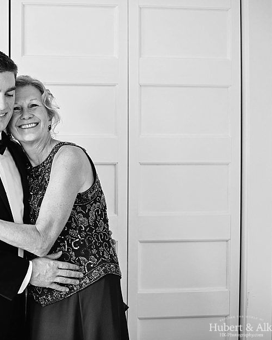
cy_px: 171
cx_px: 24
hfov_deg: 21.1
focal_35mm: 71
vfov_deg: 26.8
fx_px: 714
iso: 400
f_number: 2.2
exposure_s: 1/500
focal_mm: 50
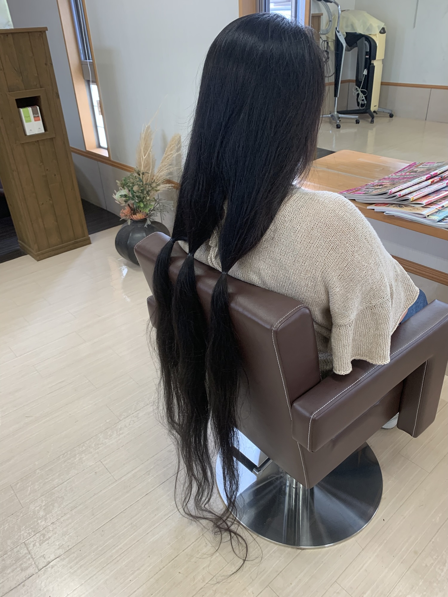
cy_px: 298
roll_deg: +2.7
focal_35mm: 26
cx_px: 224
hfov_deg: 53.1
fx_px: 449
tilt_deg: -30.7
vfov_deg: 67.3
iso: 100
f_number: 1.8
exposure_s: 1/81
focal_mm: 4.25
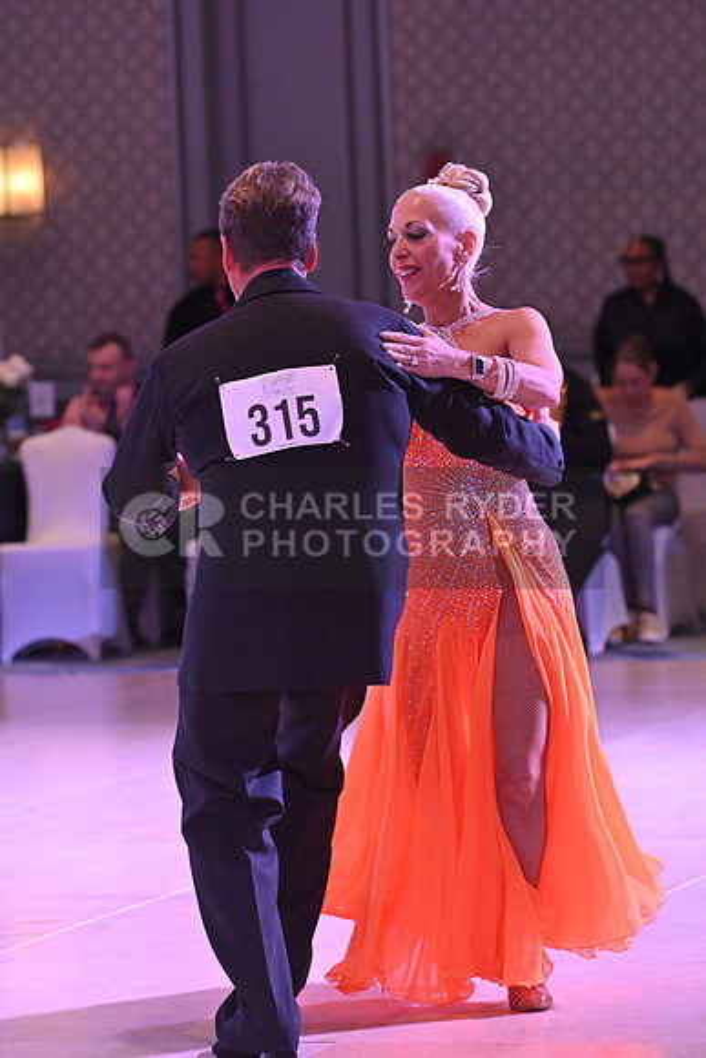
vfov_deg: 11.1
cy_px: 529
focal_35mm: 185
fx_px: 5438
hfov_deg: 7.4
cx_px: 353
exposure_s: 1/400
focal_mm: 185
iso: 6400
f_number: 7.1
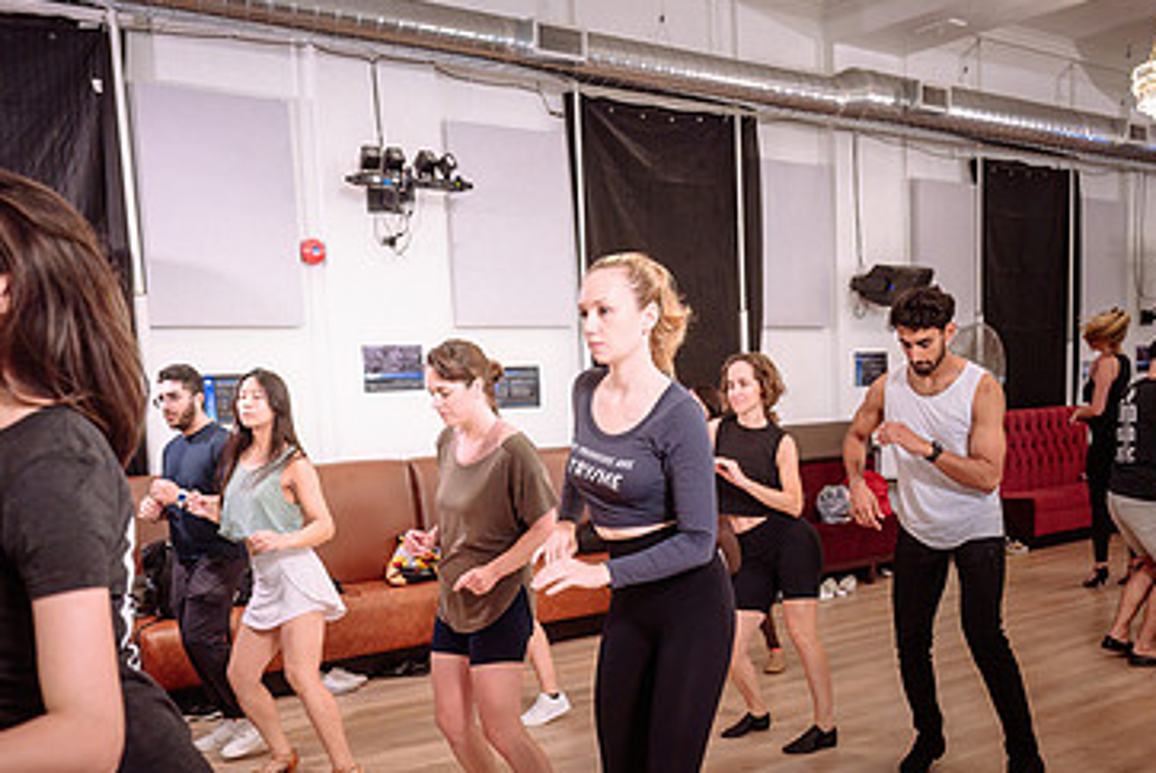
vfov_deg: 32.8
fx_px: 1285
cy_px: 580
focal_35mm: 40
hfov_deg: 48.4
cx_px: 568
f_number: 2.8
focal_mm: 25
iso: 1600
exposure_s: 1/160
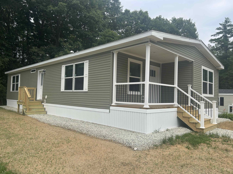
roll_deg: -0.8
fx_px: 175
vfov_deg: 53.1
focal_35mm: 26
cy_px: 87
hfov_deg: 67.3
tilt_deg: +1.6
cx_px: 116
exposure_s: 1/3968
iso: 50
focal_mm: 5.7
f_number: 1.5
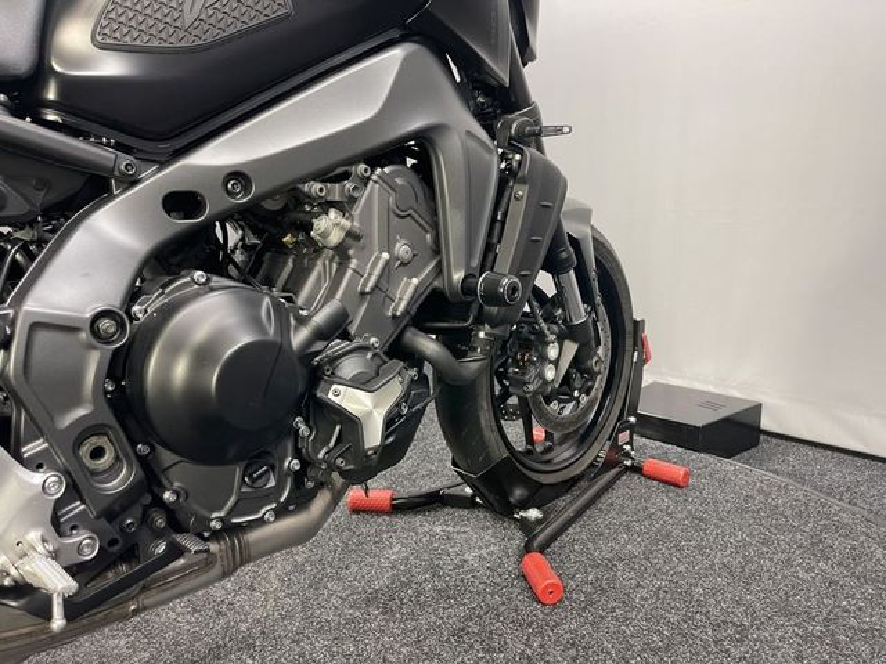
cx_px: 443
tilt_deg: -12.4
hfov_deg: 69.4
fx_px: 640
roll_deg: +1.3
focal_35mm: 25
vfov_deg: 54.9
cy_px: 332
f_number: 1.6
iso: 200
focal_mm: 5.1
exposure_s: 1/50
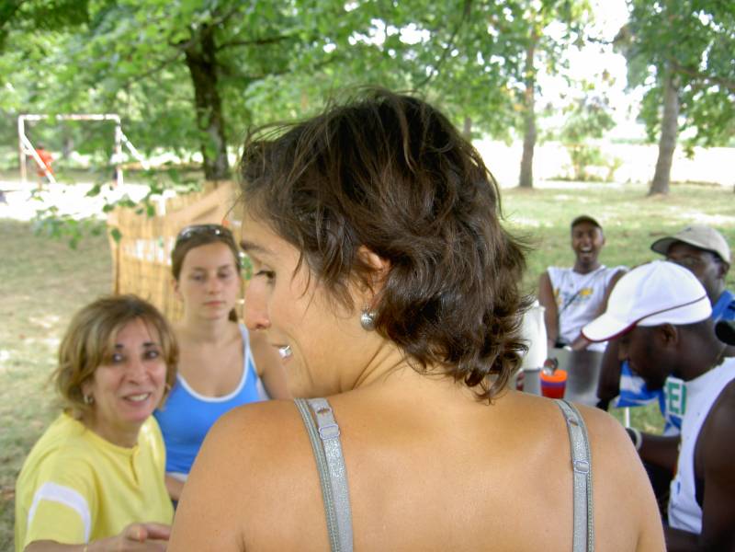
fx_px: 828
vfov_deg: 36.8
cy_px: 276
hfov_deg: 47.9
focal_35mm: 39
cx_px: 368
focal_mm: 8
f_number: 2.8
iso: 100
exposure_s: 1/60
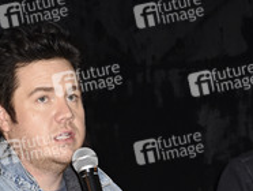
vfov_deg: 5.3
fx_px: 2042
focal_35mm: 279
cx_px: 187
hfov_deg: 7.1
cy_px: 183
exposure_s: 1/125
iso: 640
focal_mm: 80
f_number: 5.3
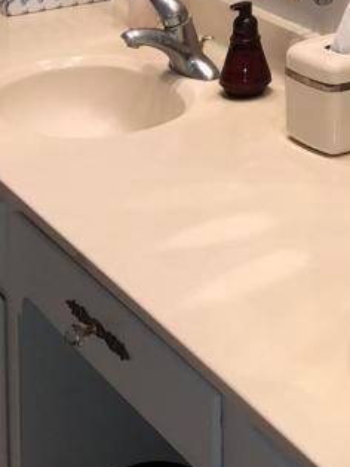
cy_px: -200
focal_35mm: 91
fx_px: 1228
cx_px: 486
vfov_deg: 19.3
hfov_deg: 15.3
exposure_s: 1/19
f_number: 1.8
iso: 20
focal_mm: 3.99
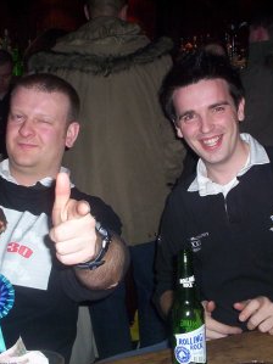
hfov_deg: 28.5
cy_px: 181
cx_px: 144
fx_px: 537
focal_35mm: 51
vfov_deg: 37.5
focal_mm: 4.99
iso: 140
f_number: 4.5
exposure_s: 1/60
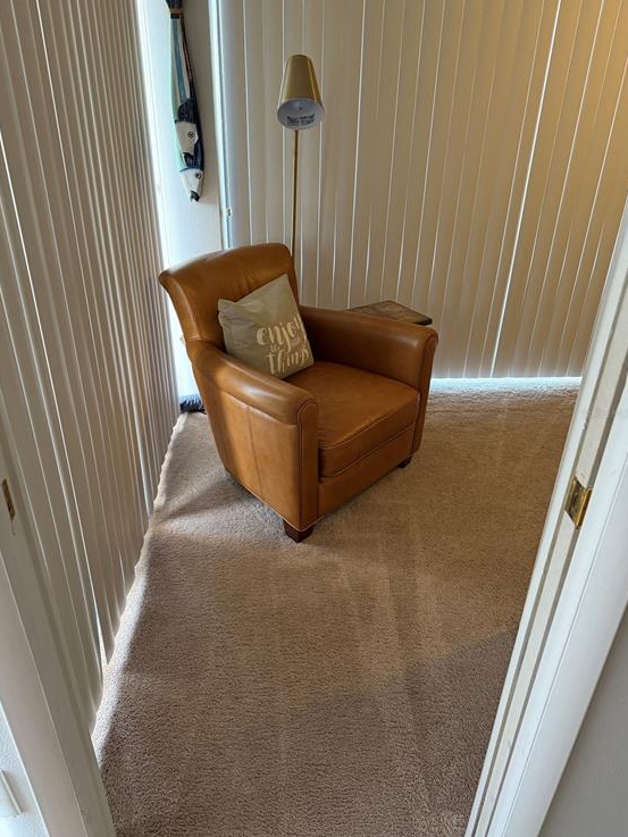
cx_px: 307
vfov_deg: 69.4
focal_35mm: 25
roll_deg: -0.8
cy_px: 413
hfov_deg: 54.9
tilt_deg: -29.4
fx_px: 605
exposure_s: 1/60
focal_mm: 6.76
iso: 250
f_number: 1.78
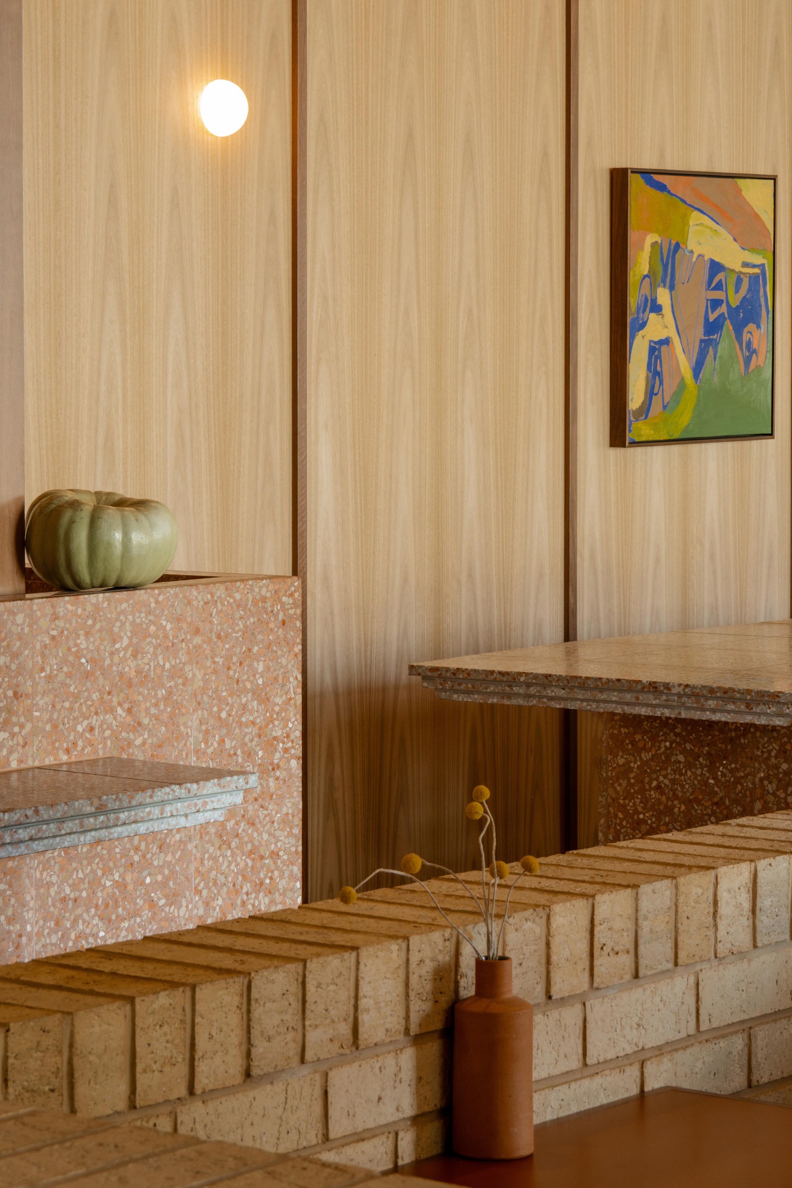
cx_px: 374
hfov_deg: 14.7
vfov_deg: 21.9
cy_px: 520
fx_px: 3069
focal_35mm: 93
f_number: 13
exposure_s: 1/10
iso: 800
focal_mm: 62
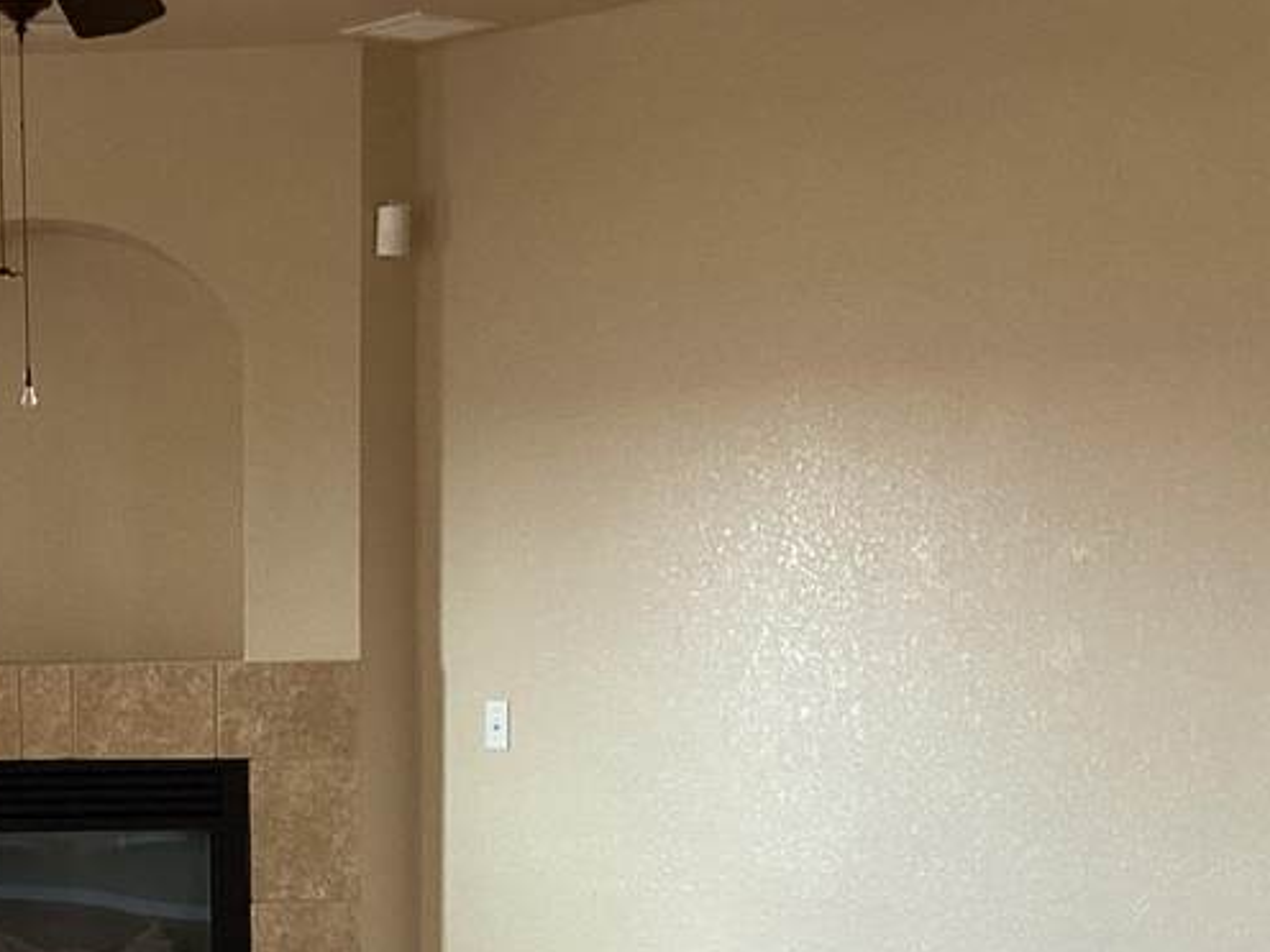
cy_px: 1059
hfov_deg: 23.8
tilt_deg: -10.6
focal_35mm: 80
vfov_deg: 17.8
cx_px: 125
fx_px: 2935
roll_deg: -1.8
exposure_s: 1/50
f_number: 2.4
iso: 125
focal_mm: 3.3
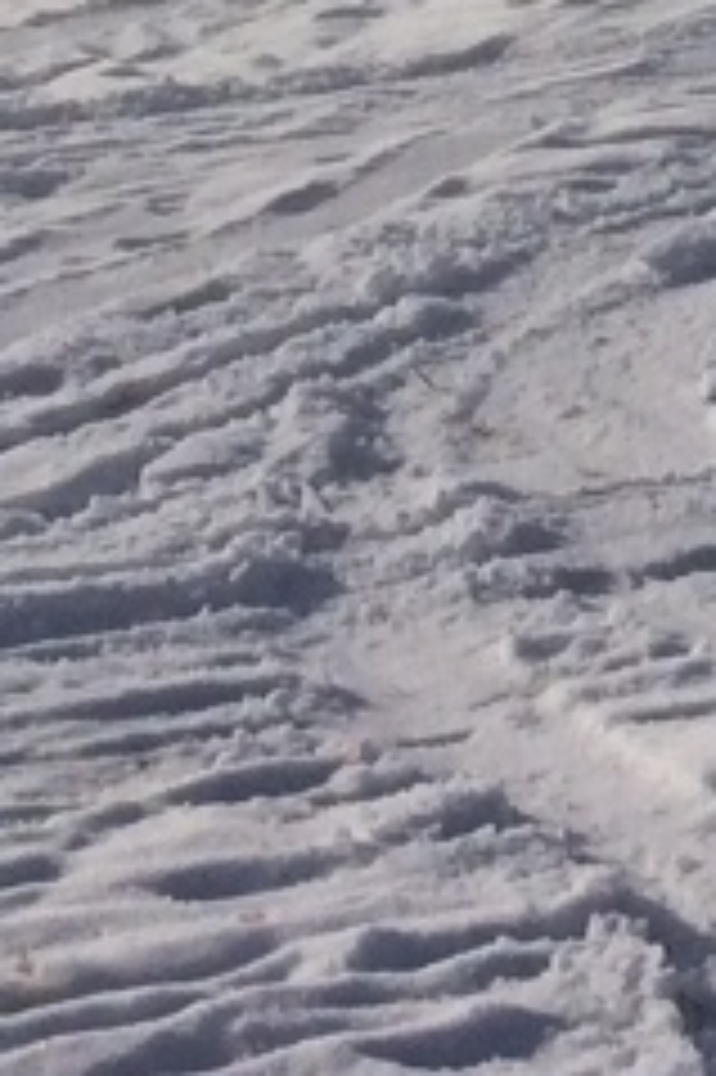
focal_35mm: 206
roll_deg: -2.4
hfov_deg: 6.5
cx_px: 1369
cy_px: -1297
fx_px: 6154
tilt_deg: +8.6
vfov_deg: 9.2
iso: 40
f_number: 2.2
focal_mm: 4.15
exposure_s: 1/8264
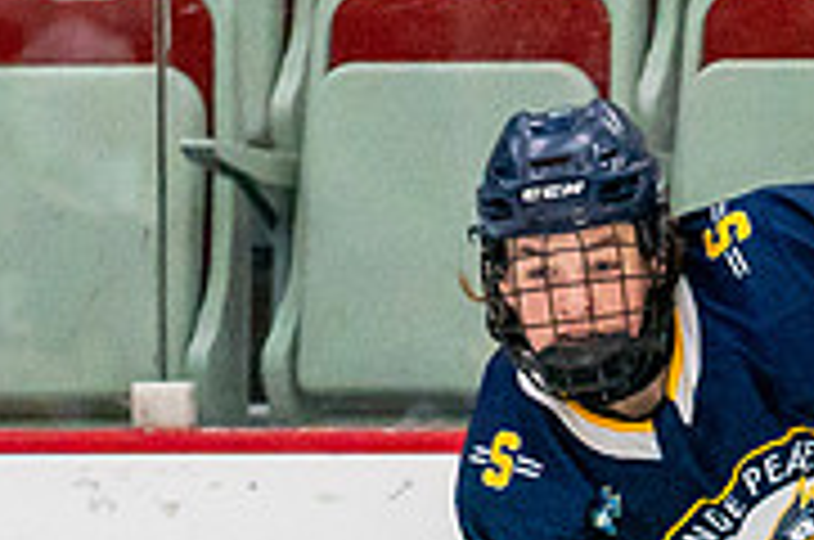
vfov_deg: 1.0
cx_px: 755
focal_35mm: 1429
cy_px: 1070
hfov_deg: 1.4
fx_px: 32254
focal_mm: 200
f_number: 2.8
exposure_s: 1/1250
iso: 3200
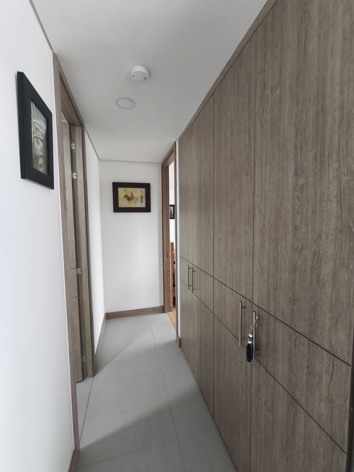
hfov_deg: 81.7
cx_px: 177
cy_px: 236
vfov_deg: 98.2
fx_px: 205
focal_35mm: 15
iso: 500
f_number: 2.2
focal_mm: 1.91
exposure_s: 1/24
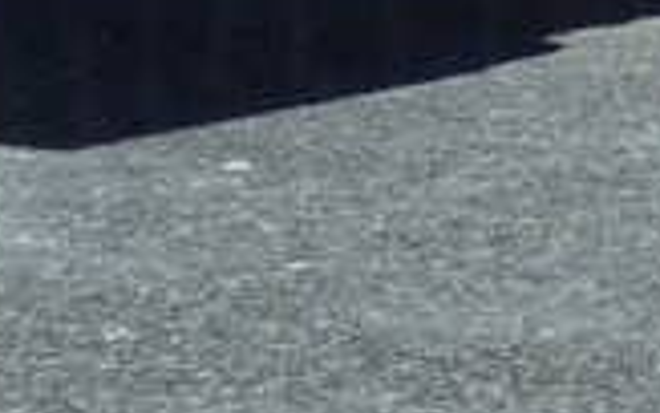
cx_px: 1656
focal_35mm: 273
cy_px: 1130
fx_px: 4912
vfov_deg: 4.7
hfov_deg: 7.2
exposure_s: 1/125
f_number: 8.2
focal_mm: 6.3
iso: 80
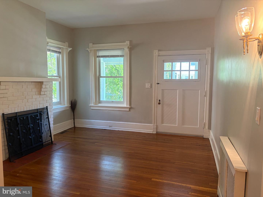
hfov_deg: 67.3
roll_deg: +0.1
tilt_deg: -4.6
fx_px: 198
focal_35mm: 26
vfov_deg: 53.1
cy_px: 98
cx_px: 132
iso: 200
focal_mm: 5.96
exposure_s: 1/60
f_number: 1.6
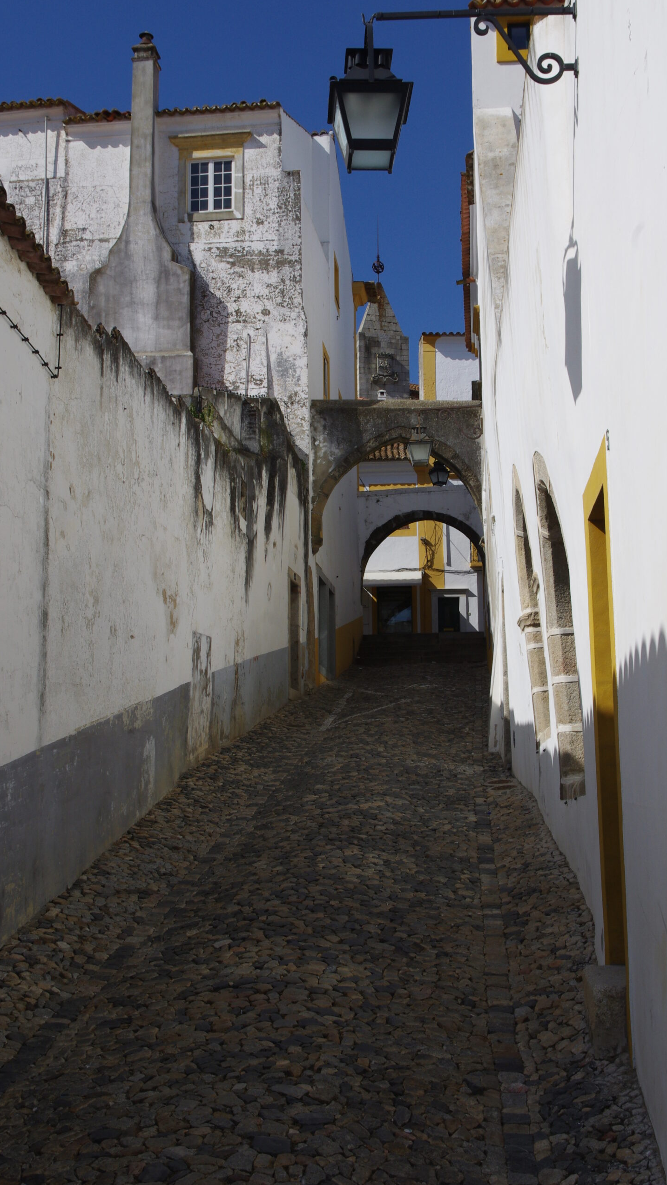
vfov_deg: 49.4
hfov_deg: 29.0
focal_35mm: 41
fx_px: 1289
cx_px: 354
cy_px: 592
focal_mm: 26.25
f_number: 13
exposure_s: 1/250
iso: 200
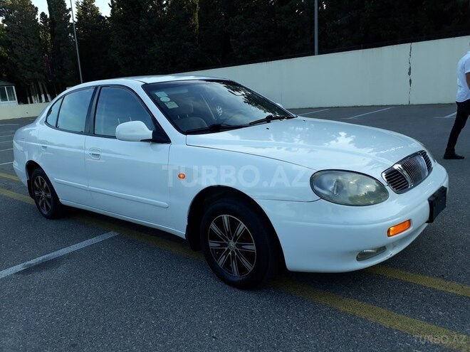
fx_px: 367
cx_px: 235
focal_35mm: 27
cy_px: 176
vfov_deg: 51.4
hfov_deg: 65.3
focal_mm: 3.6
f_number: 1.9
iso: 40
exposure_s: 1/326
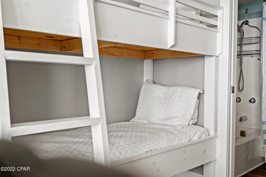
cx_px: 133
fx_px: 259
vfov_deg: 37.8
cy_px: 88
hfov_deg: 54.4
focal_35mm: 35
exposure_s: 1/5
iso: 500
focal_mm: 35
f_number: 5
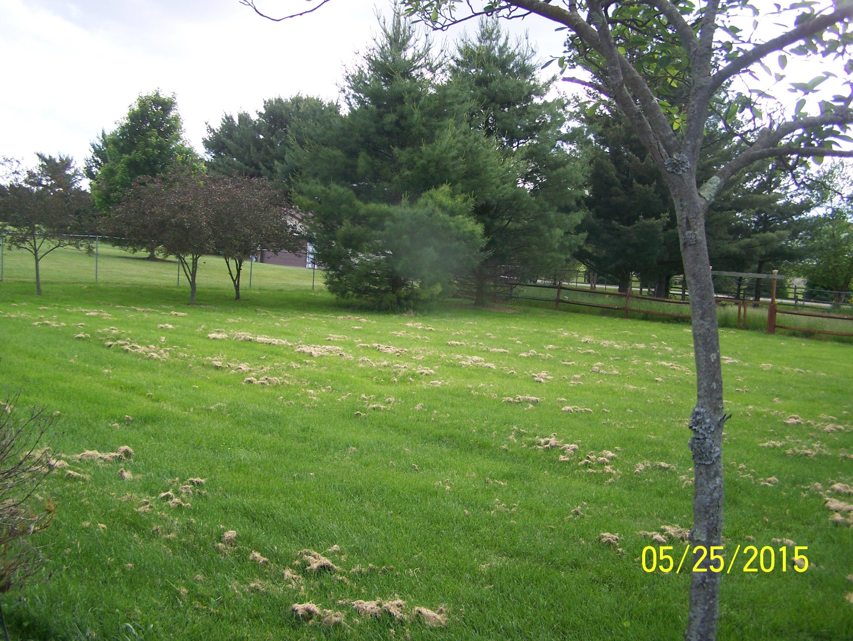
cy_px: 320
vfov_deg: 37.8
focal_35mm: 38
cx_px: 426
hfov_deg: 48.9
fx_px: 937
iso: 80
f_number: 2.8
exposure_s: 1/250
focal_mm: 6.3
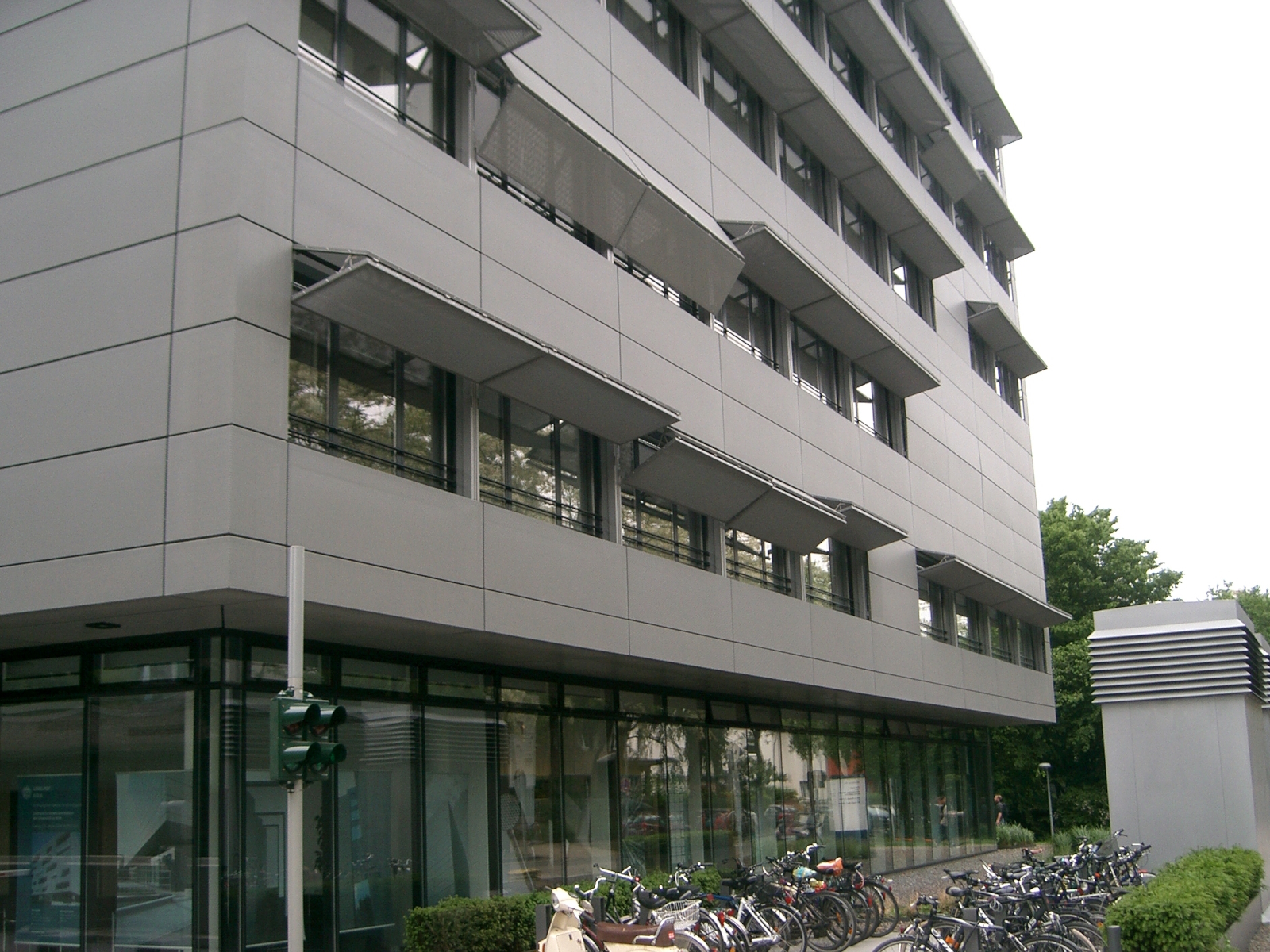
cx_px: 635
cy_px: 476
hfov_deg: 47.9
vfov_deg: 36.8
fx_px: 1431
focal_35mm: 39
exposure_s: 1/640
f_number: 2.8
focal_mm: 8
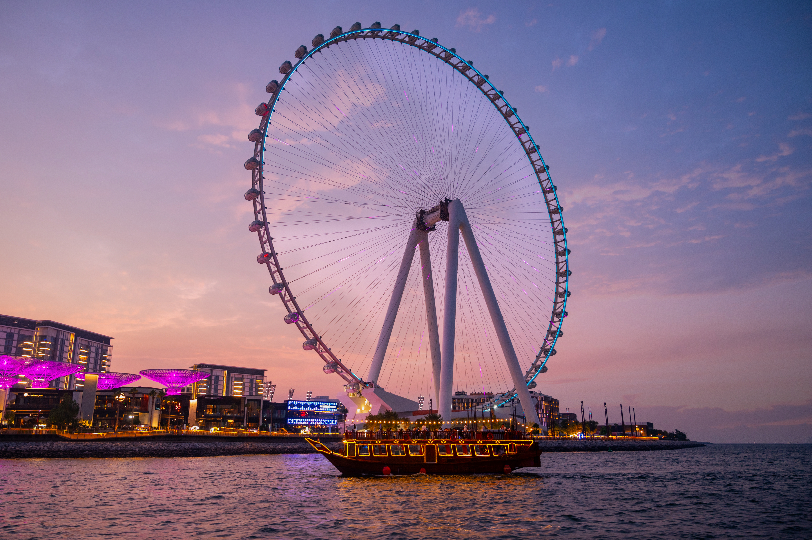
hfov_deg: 73.8
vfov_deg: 53.1
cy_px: 270
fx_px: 541
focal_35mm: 24
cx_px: 406
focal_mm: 24
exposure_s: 1/25
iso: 800
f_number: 4
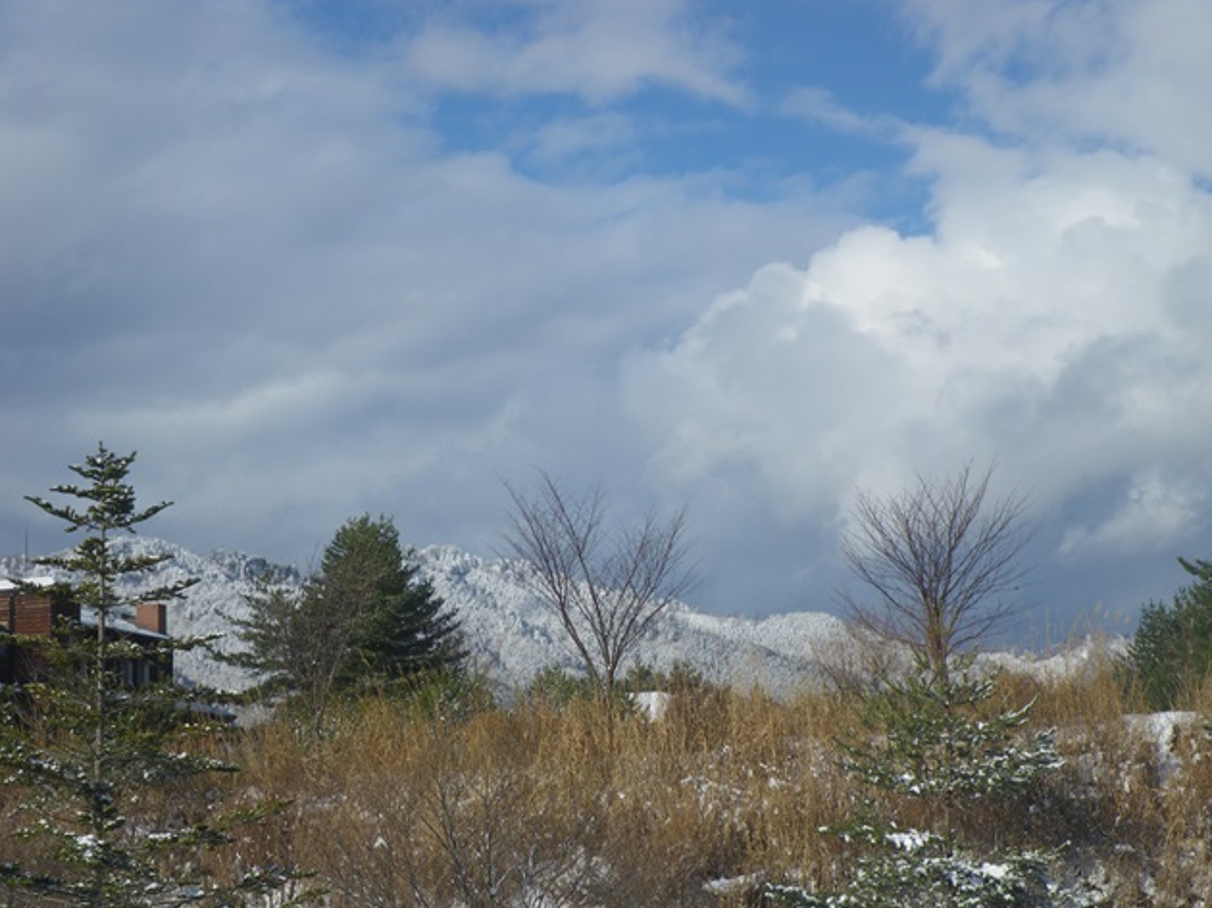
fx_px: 2205
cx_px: 612
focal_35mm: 63
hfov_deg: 30.7
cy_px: 458
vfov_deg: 23.3
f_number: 5.5
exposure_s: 1/250
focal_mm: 11.1
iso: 50
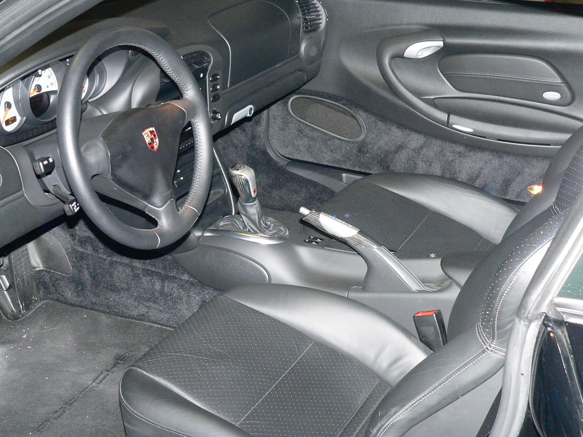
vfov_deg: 28.0
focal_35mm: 52
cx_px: 292
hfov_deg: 36.8
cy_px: 218
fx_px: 876
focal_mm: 8.7
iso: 400
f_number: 2.8
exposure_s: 1/60
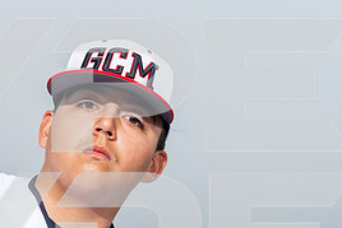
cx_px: 31
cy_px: 240
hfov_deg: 17.2
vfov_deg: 11.6
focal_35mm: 117
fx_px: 1112
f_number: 8
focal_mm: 54
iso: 320
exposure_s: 1/125
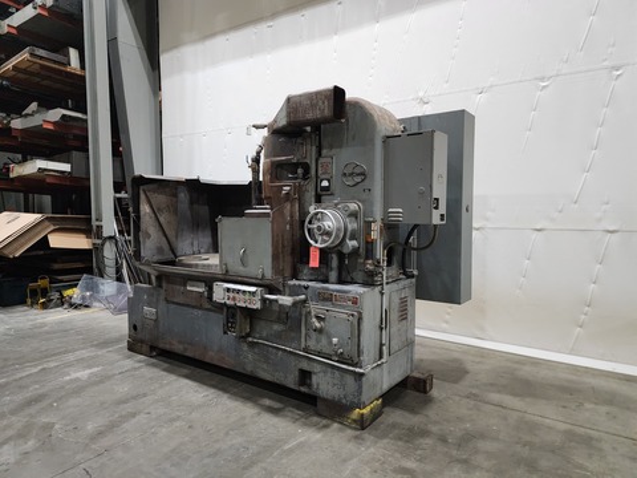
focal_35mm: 23
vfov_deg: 58.9
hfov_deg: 73.9
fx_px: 423
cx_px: 318
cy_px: 239
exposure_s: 1/120
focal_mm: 6.4
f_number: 1.8
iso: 1000
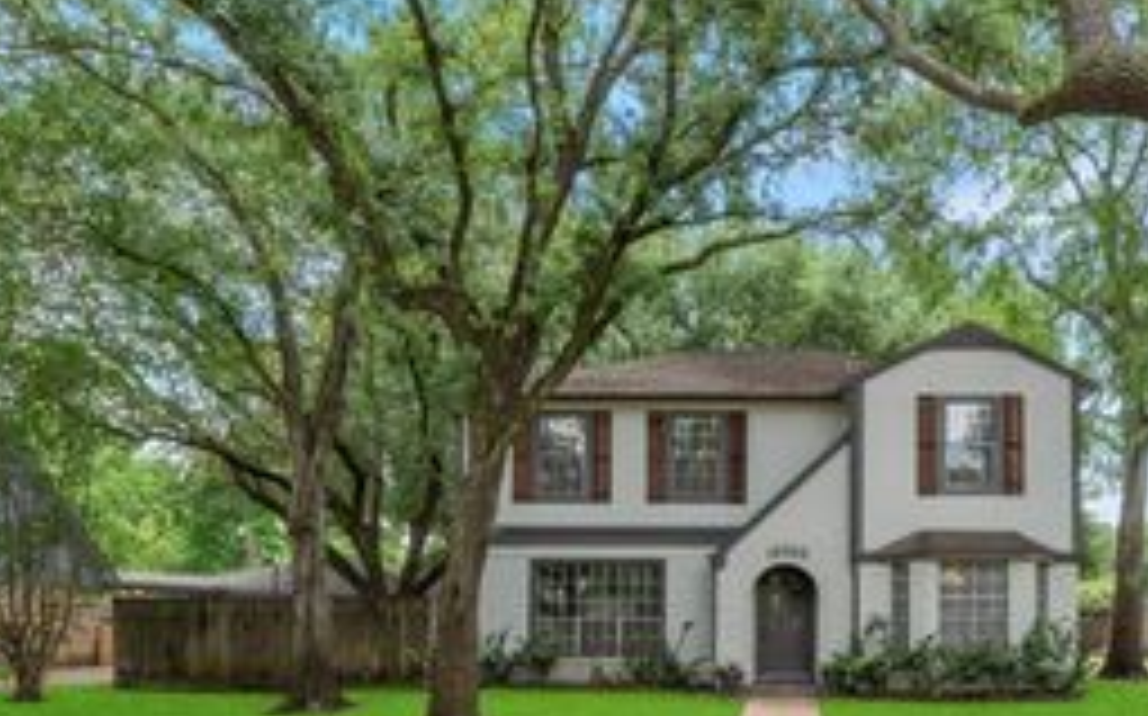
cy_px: 588
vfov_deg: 42.2
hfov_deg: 64.6
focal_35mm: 28
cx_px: 774
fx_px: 875
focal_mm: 14
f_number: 8
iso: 400
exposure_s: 1/250
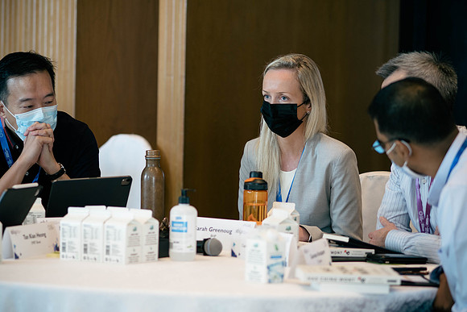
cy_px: 156
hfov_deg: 12.7
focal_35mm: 161
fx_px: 2092
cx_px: 234
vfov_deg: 8.5
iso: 200
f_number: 1.8
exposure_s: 1/30
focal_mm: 75
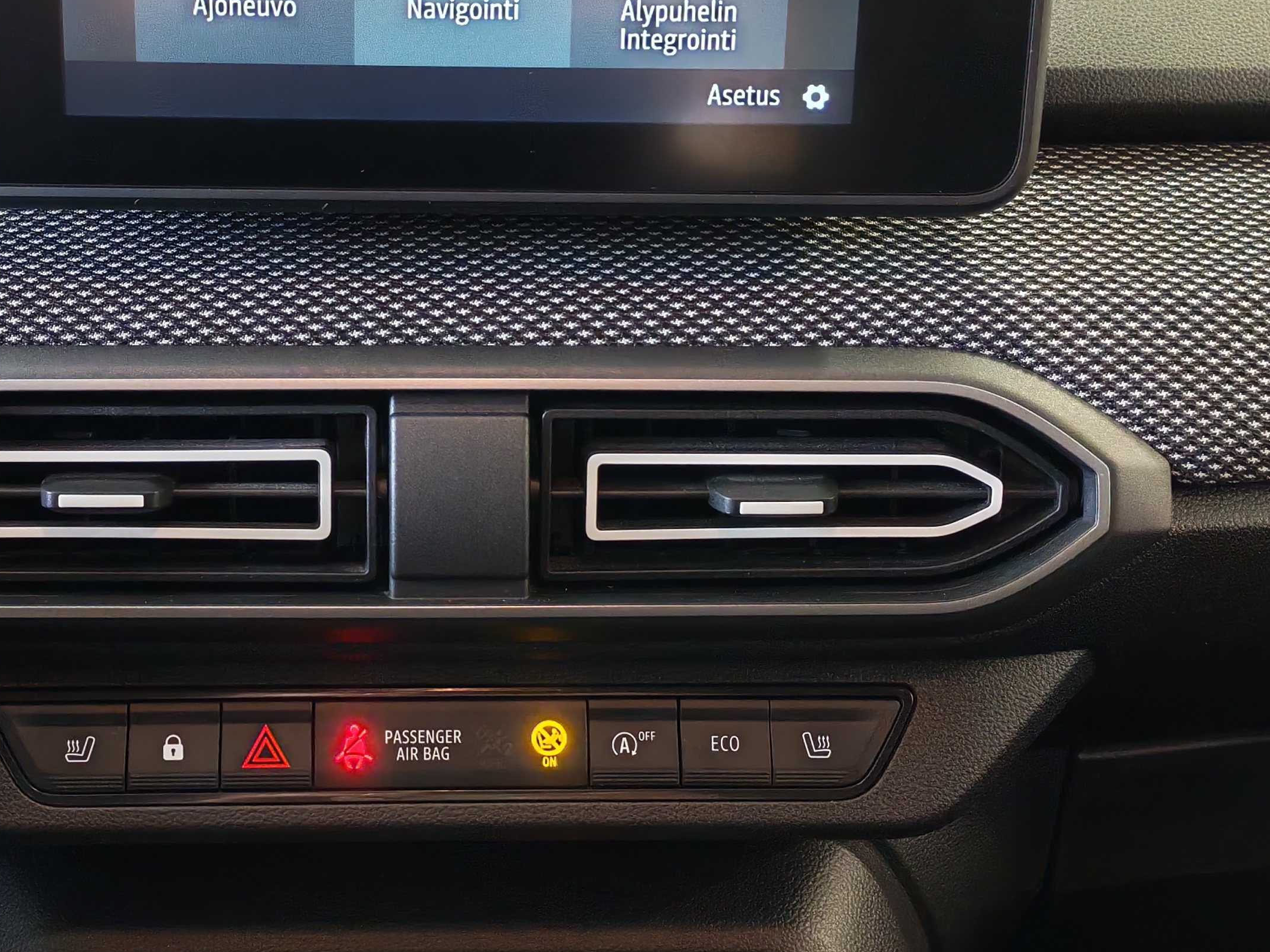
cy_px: 429
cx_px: 445
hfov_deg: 32.5
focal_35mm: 59
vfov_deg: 24.8
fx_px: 2165
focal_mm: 6.12
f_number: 1.9
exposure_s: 1/100
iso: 1397
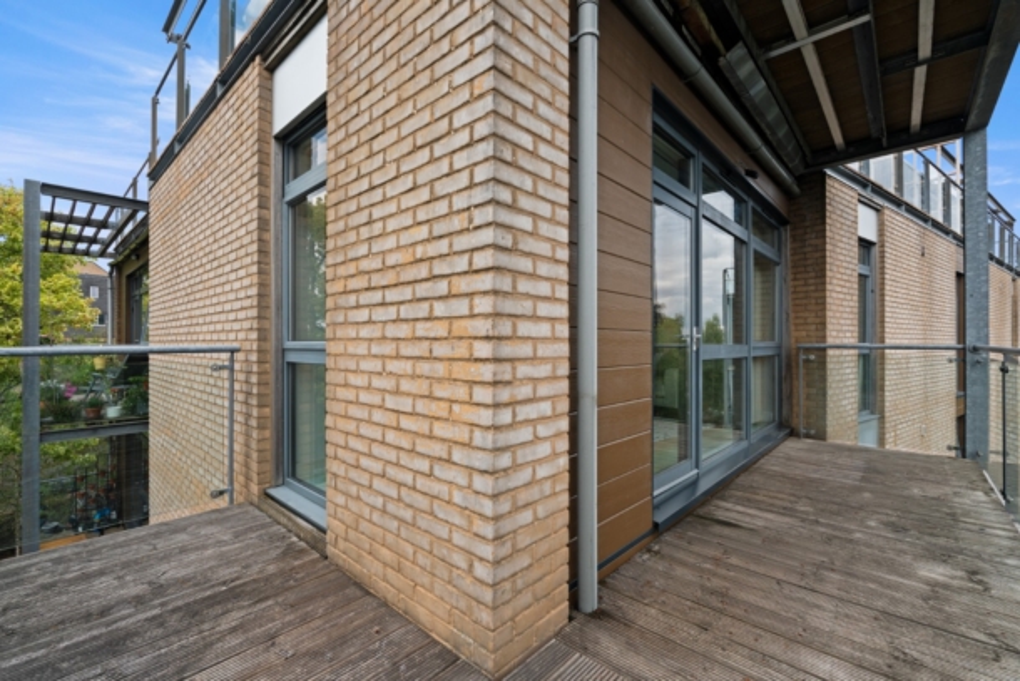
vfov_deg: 73.8
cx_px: 510
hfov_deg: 96.7
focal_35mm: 16
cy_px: 340
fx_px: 453
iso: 400
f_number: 8
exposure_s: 1/40
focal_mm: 16
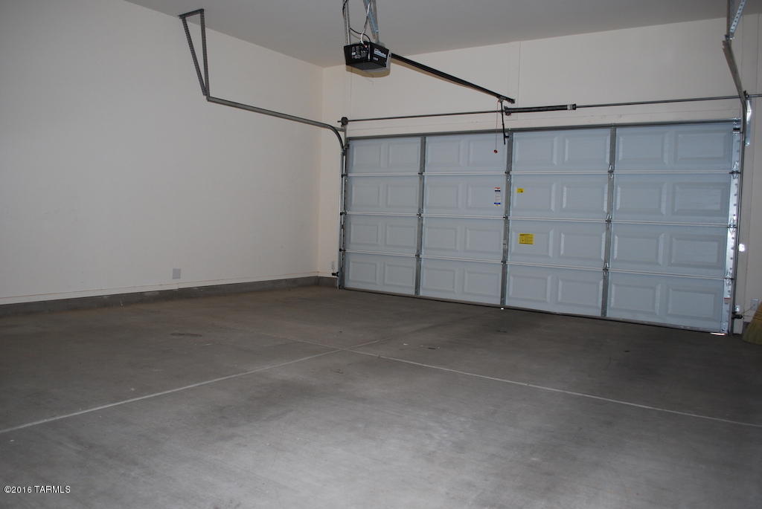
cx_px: 381
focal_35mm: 27
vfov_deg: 48.0
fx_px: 572
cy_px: 254
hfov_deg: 67.3
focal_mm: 18
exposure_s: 1/60
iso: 200
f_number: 3.5
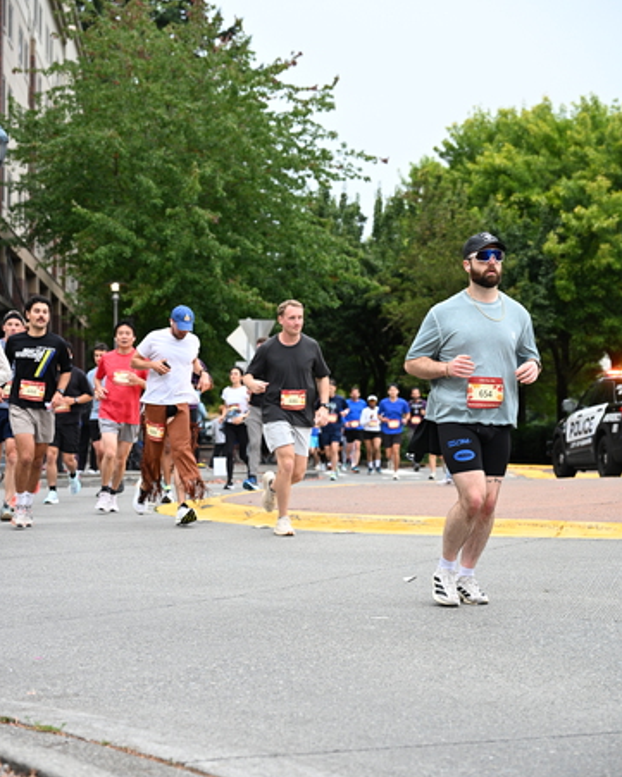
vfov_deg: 24.1
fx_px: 1817
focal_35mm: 79
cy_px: 403
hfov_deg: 19.4
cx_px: 311
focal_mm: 69
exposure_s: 1/800
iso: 1600
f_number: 4
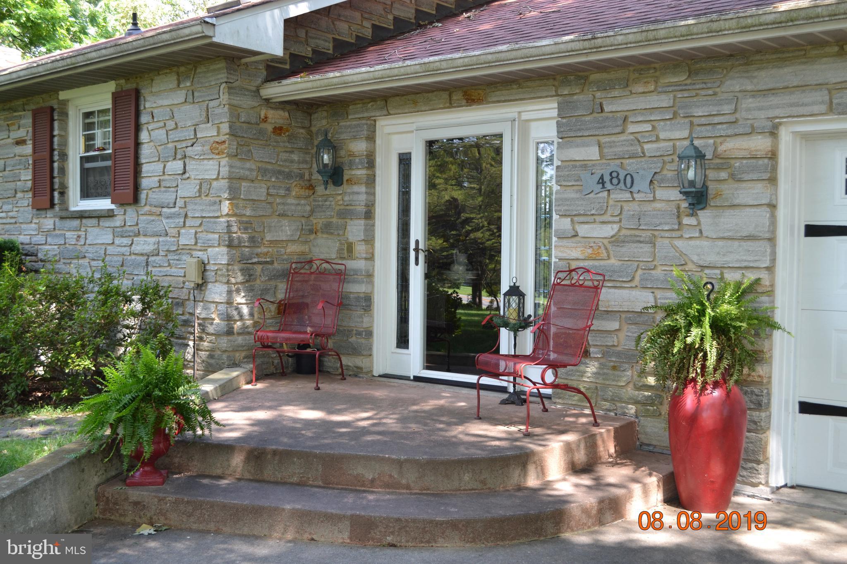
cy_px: 282
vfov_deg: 34.2
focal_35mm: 39
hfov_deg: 49.6
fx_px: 917
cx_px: 424
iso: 400
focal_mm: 26
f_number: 5
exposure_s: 1/100
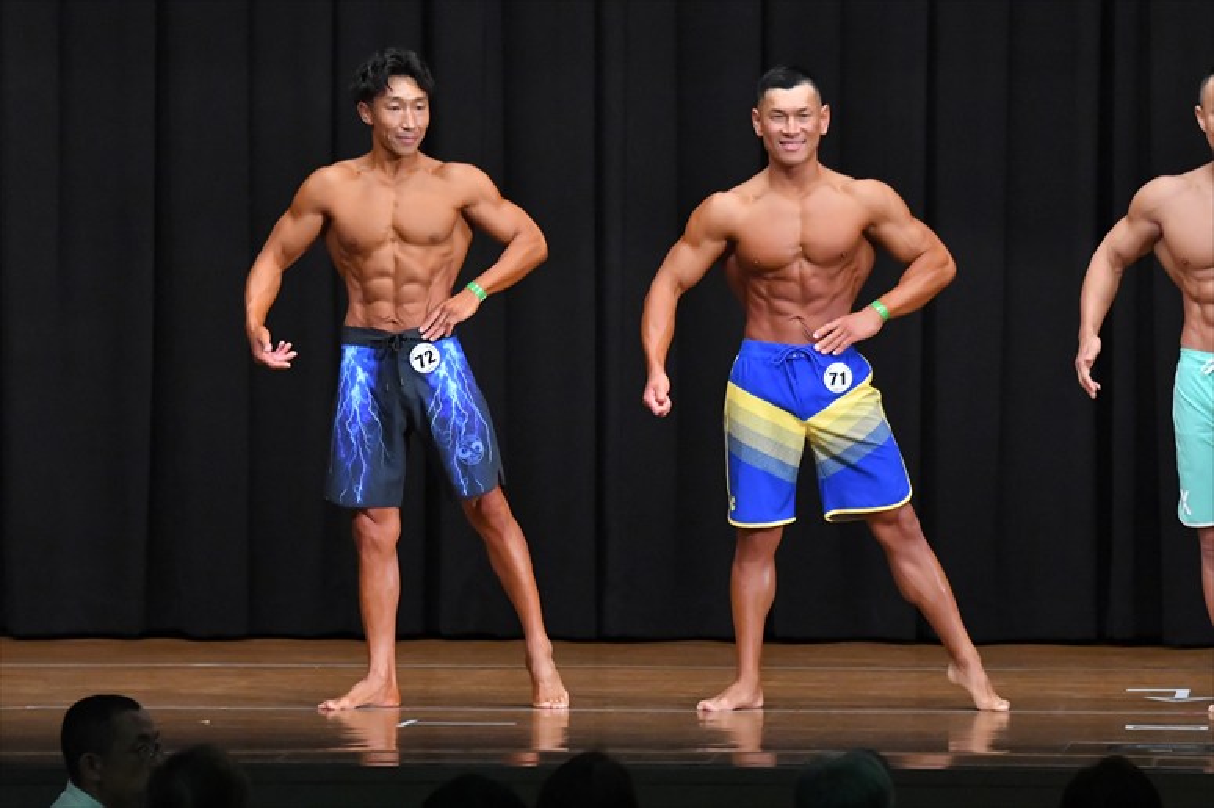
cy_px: 404
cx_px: 607
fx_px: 7314
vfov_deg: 6.3
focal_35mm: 217
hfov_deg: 9.5
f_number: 5.6
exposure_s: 1/400
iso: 8000
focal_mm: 145
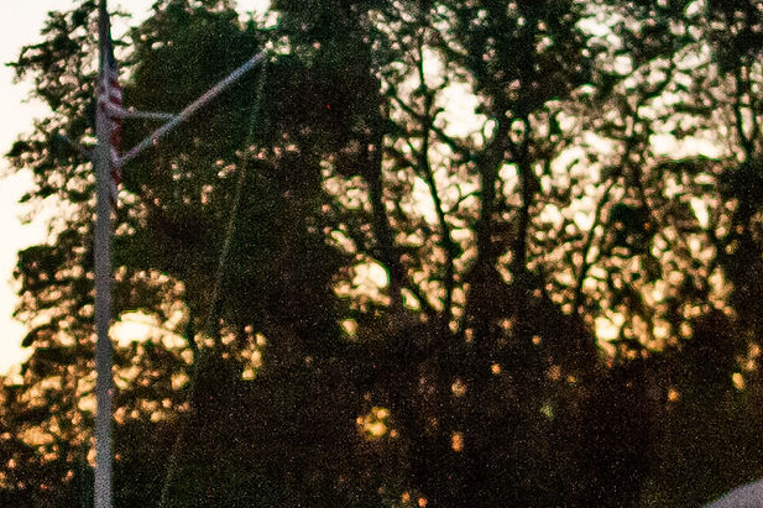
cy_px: 119
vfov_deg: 9.8
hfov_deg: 14.6
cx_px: 220
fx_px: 2966
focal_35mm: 140
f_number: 1.8
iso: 2500
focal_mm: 24
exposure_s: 1/800
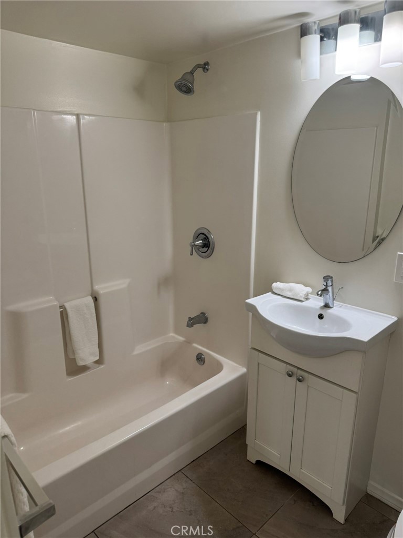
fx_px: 373
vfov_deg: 71.6
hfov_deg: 56.8
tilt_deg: -16.6
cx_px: 202
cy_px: 269
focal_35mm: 24
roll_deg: +0.6
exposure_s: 1/60
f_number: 1.78
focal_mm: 6.76
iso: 160
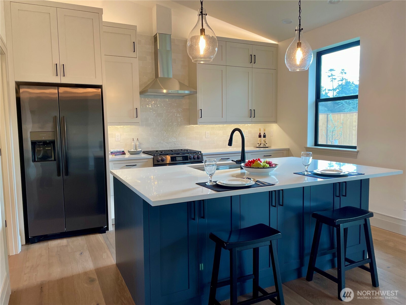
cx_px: 203
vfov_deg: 53.1
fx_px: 305
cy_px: 152
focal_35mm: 26
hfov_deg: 67.3
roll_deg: +1.3
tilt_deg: -5.8
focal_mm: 4.2
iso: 64
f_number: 1.6
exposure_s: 1/120
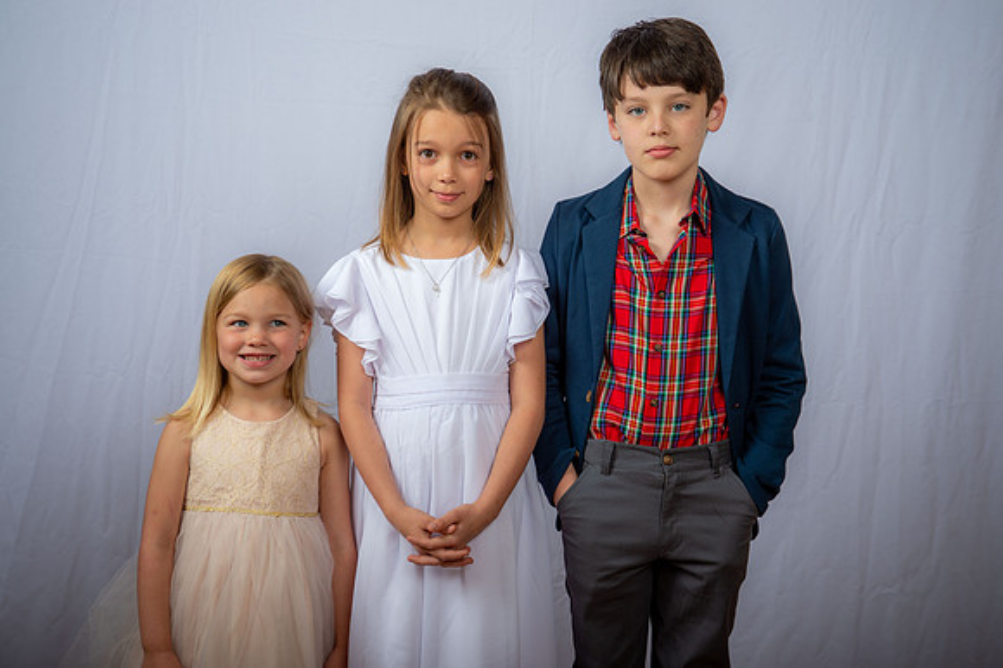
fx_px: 1726
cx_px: 502
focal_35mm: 62
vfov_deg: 21.9
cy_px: 334
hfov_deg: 32.4
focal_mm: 62
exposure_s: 1/200
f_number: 6.3
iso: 250
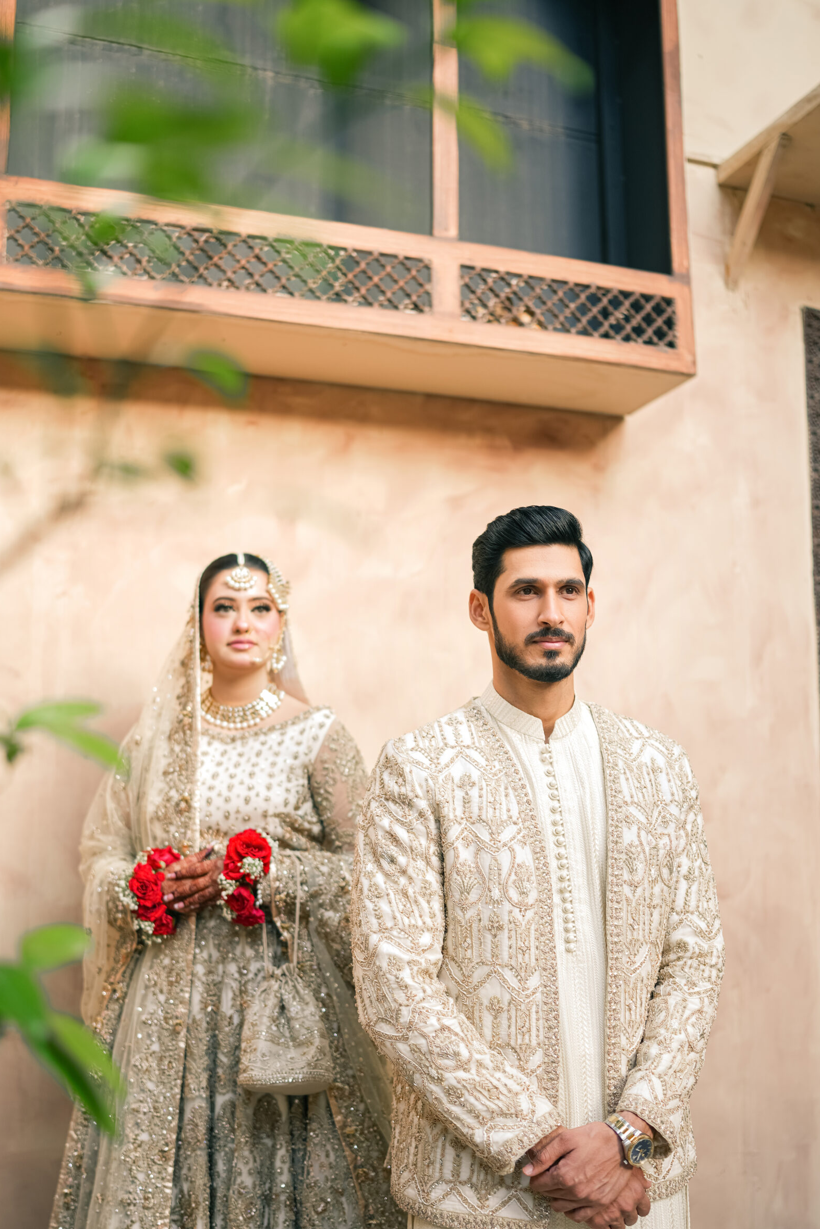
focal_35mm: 38
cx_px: 430
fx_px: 1298
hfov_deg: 35.0
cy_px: 650
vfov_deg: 50.7
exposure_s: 1/125
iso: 64
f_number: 1.6
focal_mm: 35
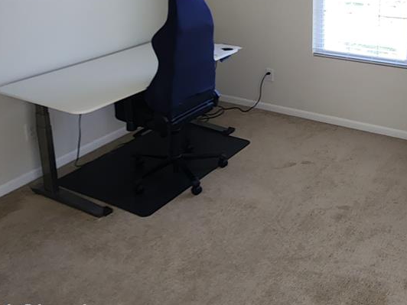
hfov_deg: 65.5
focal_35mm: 25
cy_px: 38
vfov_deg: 49.7
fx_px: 294
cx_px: 301
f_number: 2.2
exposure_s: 1/60
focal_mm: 2.2
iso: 125
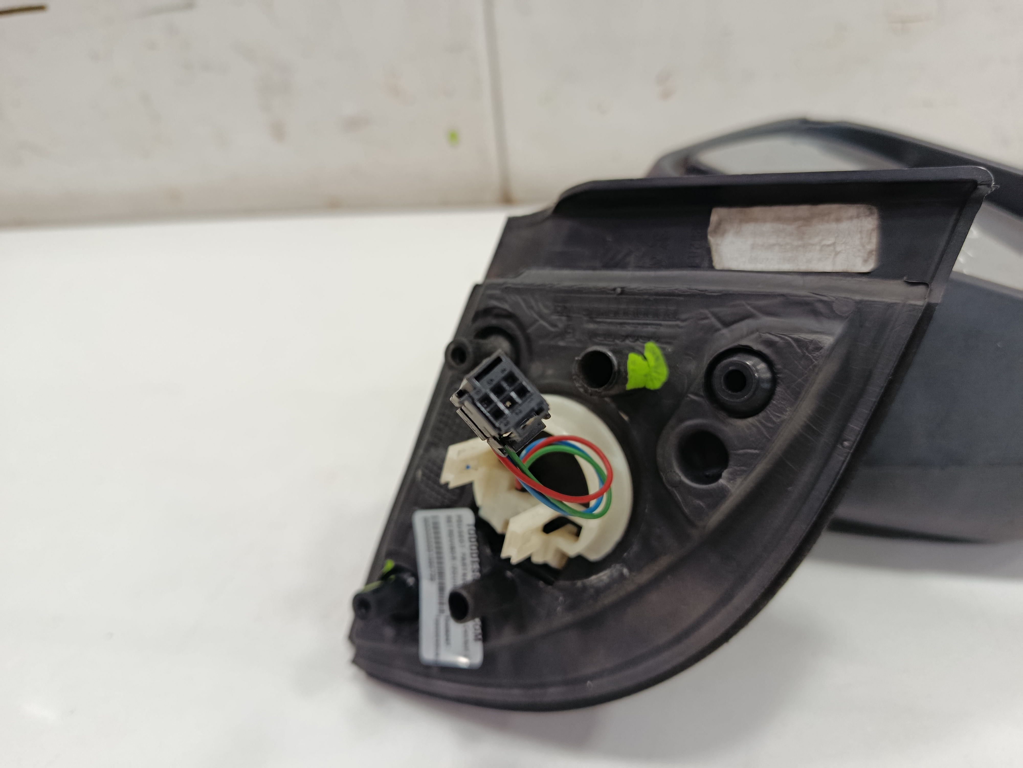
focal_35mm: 24
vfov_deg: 56.8
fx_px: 709
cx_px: 512
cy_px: 384
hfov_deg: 71.6
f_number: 1.7
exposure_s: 1/50
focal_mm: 5.24
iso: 636
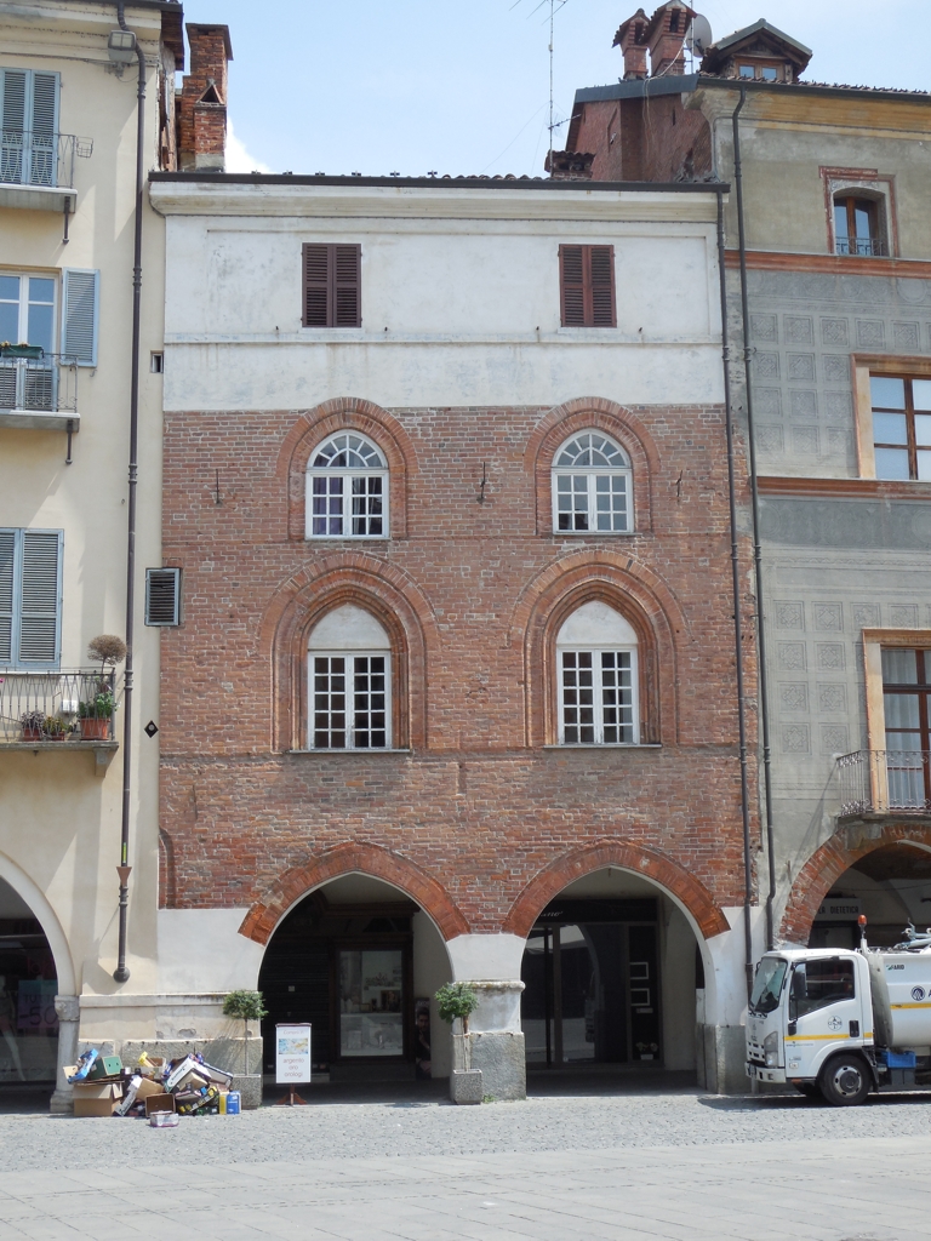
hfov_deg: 27.5
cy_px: 620
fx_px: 1901
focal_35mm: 53
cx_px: 466
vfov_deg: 36.2
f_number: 4
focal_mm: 9.4
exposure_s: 1/800
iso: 125
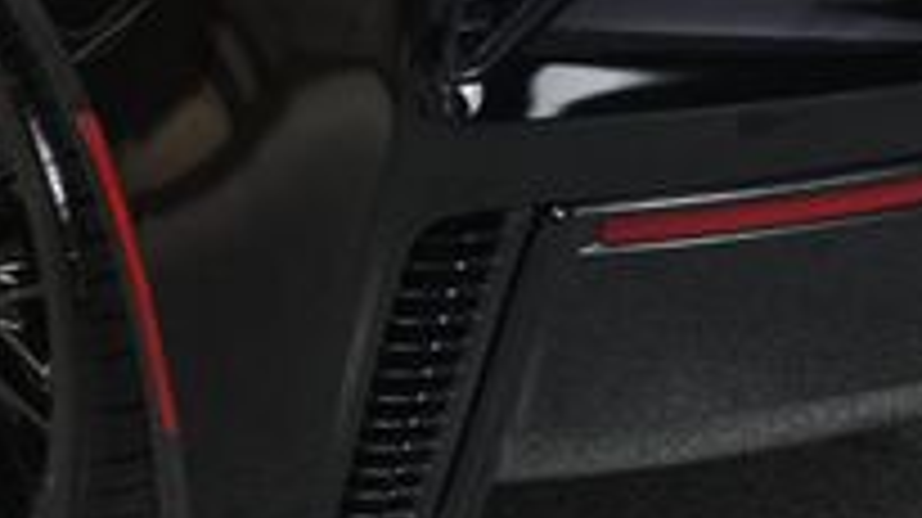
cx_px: 450
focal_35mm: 111
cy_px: -126
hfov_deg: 19.3
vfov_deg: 10.7
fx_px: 2712
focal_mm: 23
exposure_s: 1/160
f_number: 8
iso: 100
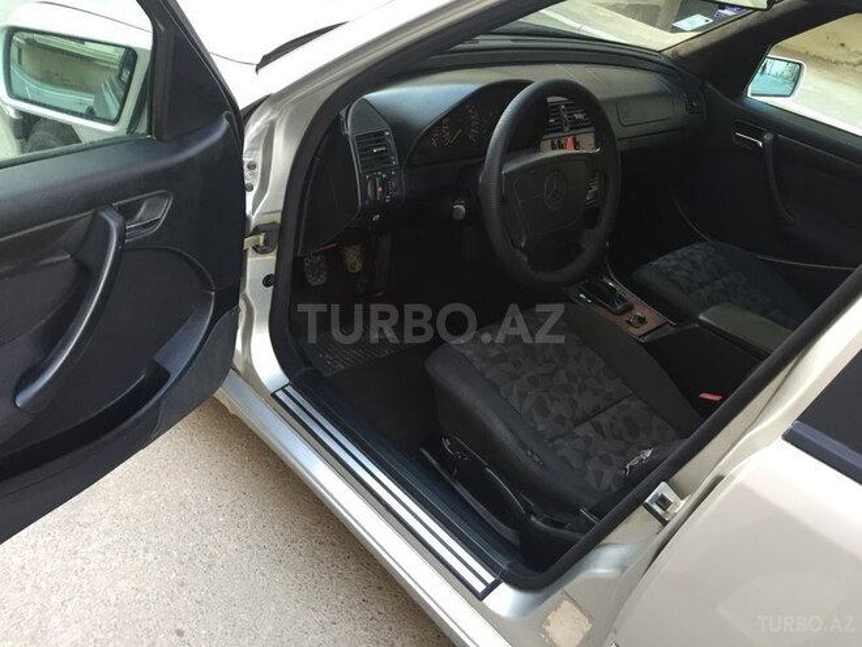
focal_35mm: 29
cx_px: 431
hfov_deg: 61.7
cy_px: 324
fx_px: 722
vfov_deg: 48.2
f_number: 2.2
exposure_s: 1/33
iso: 125
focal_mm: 4.15
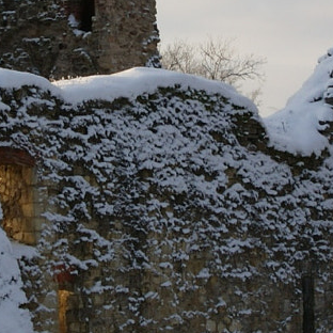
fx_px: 1992
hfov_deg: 9.6
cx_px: 114
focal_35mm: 183
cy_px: 53
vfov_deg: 9.5
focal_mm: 28
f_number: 11
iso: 100
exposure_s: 1/80
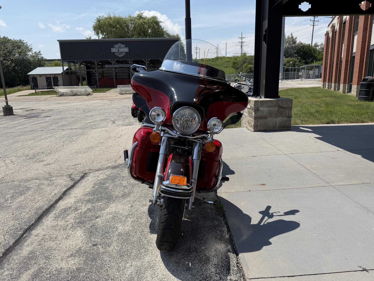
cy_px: 140
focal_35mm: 24
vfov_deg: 56.8
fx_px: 259
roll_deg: +1.6
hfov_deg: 71.6
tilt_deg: -12.4
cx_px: 187
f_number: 1.78
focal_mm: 6.76
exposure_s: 1/5714
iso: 80
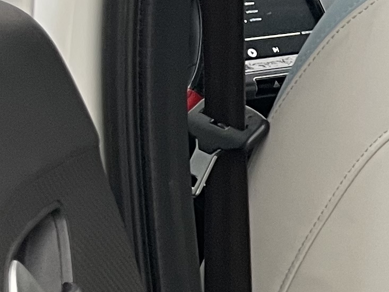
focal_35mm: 143
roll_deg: -0.3
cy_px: 307
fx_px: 1607
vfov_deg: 10.3
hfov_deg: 11.7
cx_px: 892
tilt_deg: -21.3
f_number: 1.6
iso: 125
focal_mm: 4.2
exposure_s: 1/83
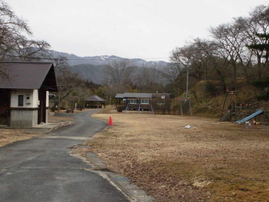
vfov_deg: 29.7
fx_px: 381
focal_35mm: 49
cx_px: 134
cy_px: 101
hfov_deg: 38.9
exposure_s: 1/250
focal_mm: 8.9
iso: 100
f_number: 4.8
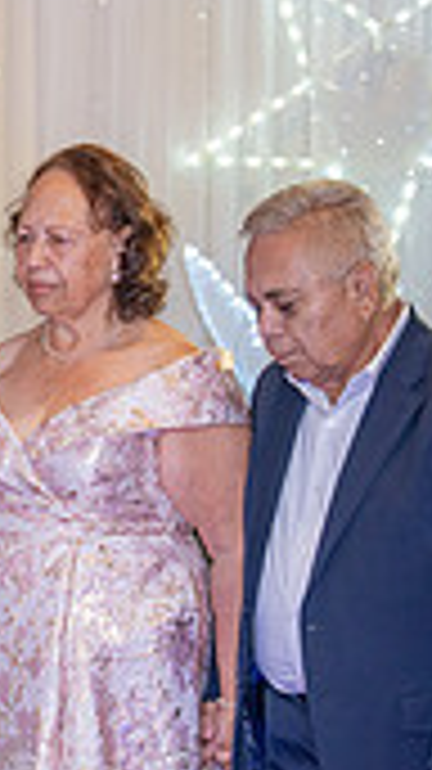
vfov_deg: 11.9
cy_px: 565
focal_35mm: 181
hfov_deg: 6.4
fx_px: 3691
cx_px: -526
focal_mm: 51
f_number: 2.8
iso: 1000
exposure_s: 1/200
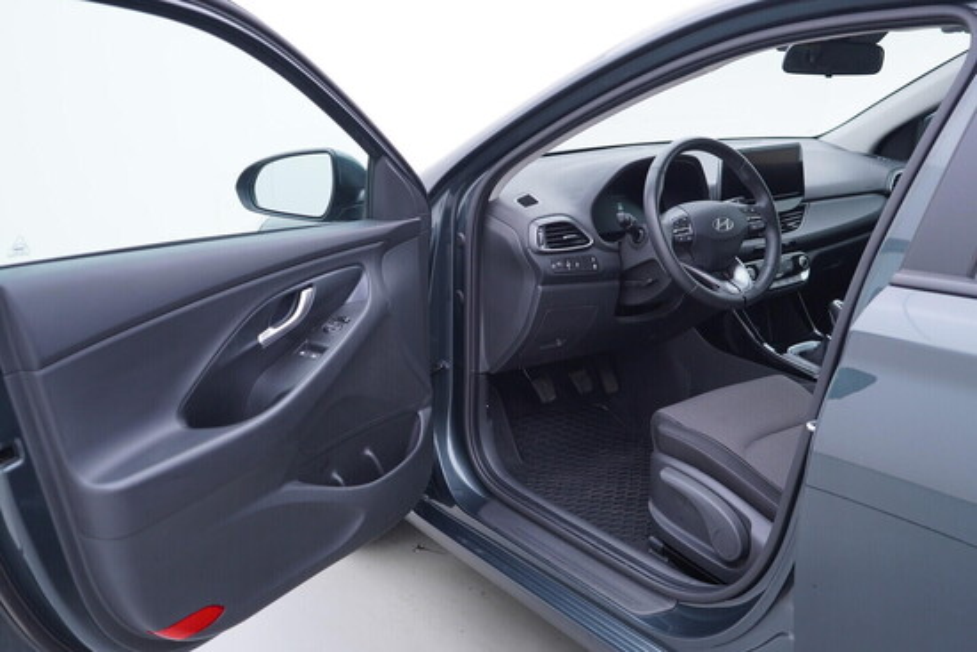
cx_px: 488
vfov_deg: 36.9
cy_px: 326
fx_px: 977
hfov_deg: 53.1
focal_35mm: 36
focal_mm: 24
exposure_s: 1/40
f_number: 2.8
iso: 125
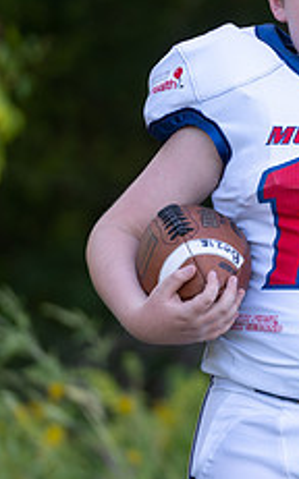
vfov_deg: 5.6
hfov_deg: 3.5
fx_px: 4885
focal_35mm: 374
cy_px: 177
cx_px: 351
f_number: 2.8
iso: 200
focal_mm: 146
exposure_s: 1/320
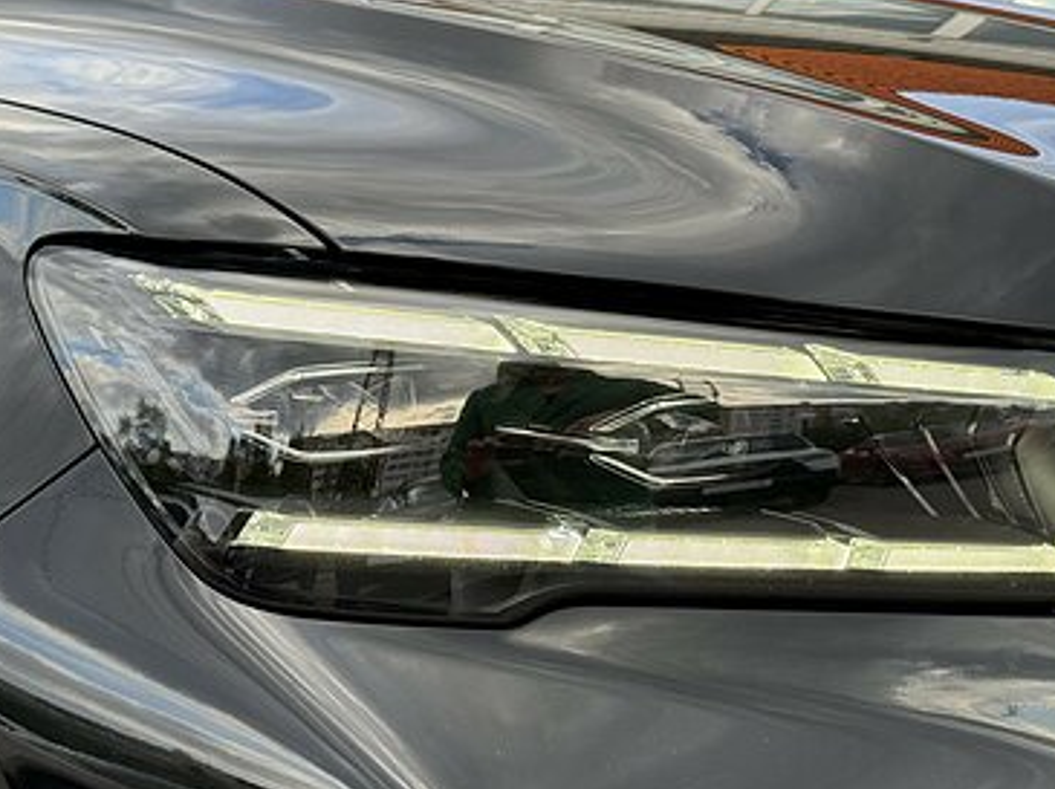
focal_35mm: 72
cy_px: 514
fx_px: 2192
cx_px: 590
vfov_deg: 20.3
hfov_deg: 27.0
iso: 64
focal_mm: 6.76
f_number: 1.78
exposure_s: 1/657
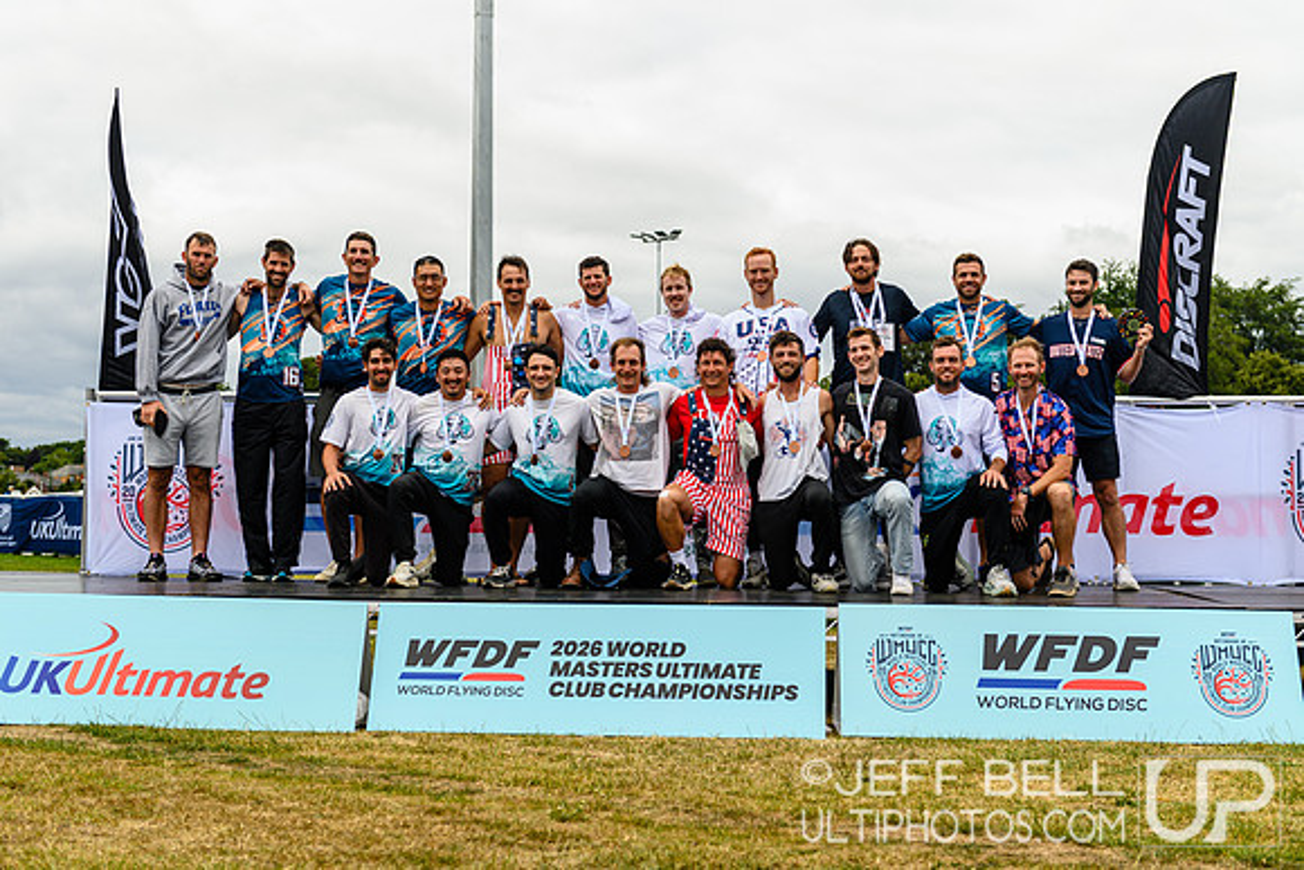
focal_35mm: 52
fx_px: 1884
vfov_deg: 26.0
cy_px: 435
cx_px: 652
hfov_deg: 38.2
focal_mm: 52
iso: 200
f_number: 4
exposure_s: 1/800
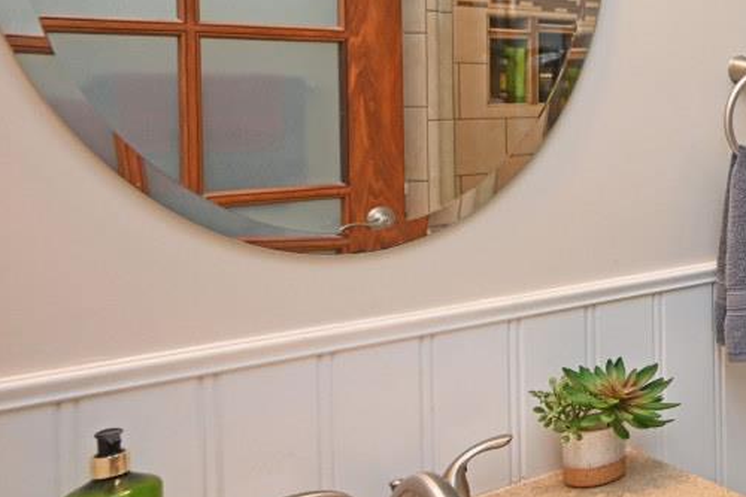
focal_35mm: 42
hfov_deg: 32.8
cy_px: 110
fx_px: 870
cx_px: 998
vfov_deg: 31.2
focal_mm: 14
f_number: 4
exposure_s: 1/60
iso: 220
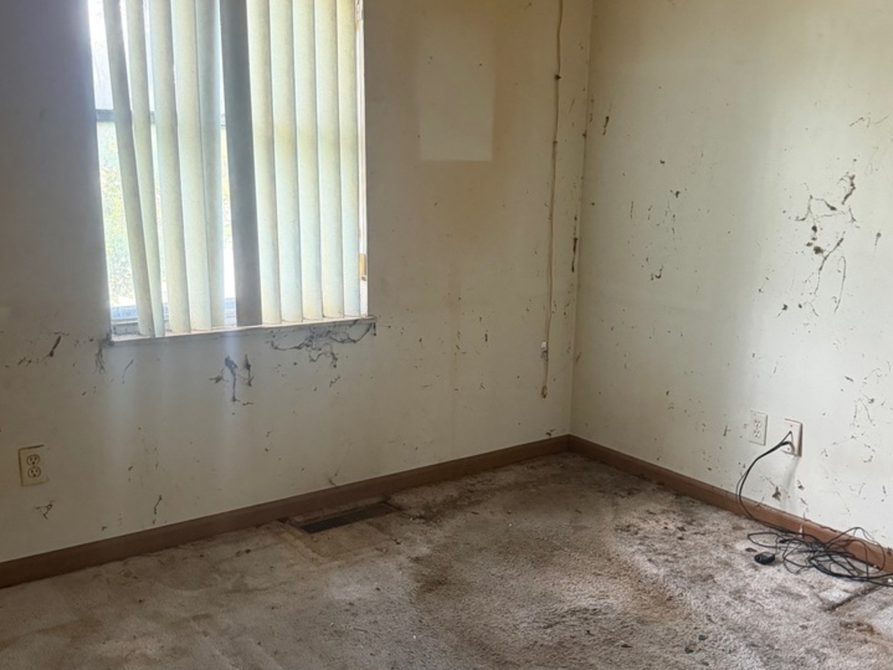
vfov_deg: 51.4
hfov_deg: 65.2
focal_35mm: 27
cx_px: 491
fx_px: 697
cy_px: 320
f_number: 1.78
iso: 800
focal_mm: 6.76
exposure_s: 1/60
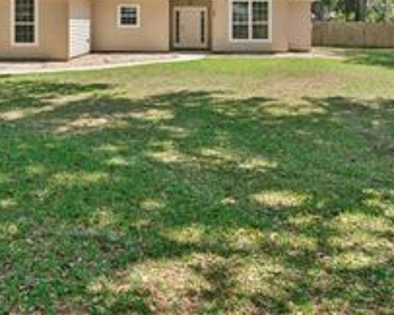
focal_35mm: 44
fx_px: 513
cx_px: 148
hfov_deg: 41.7
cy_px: 17
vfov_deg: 32.0
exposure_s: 1/400
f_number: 7.1
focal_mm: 19
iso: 250
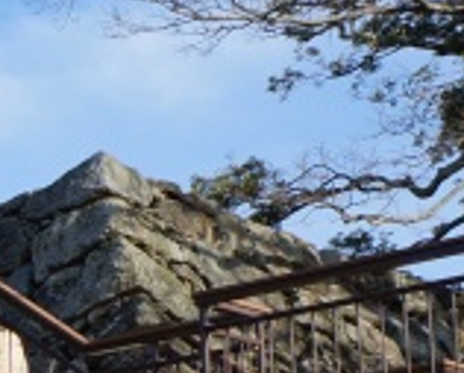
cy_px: 379
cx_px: -314
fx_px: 2201
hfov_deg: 11.3
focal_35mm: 160
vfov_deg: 9.6
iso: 200
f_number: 13
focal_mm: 18
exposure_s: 1/200
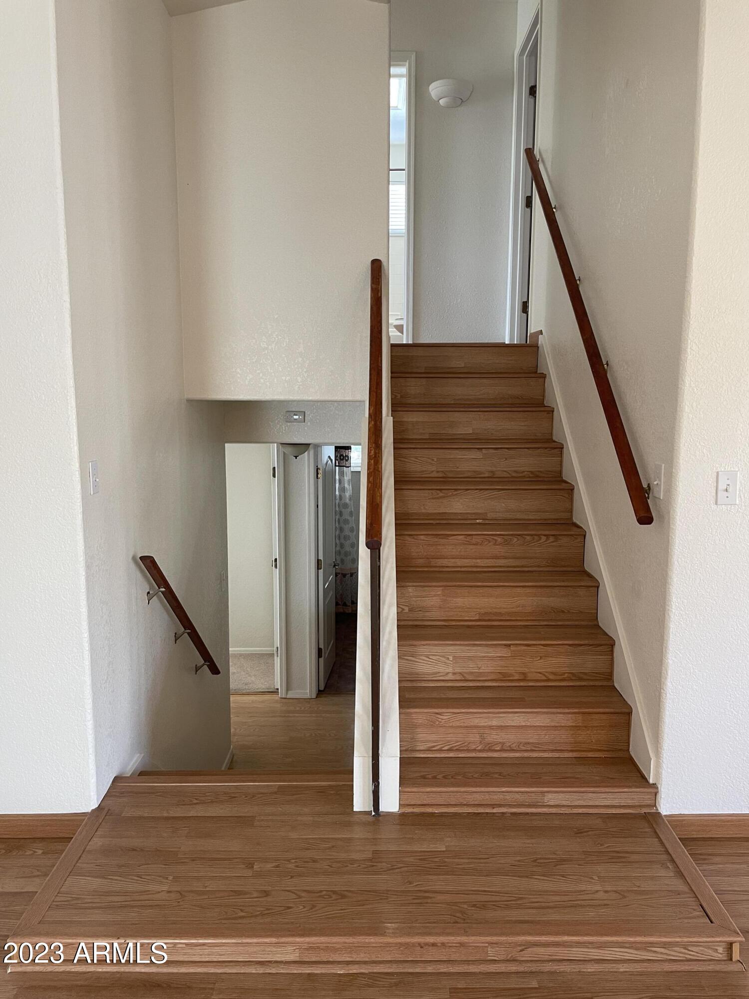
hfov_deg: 53.1
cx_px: 374
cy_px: 500
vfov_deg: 67.3
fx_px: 750
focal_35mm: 26
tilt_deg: -7.4
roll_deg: +0.3
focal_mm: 4.2
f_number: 1.6
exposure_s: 1/60
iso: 320
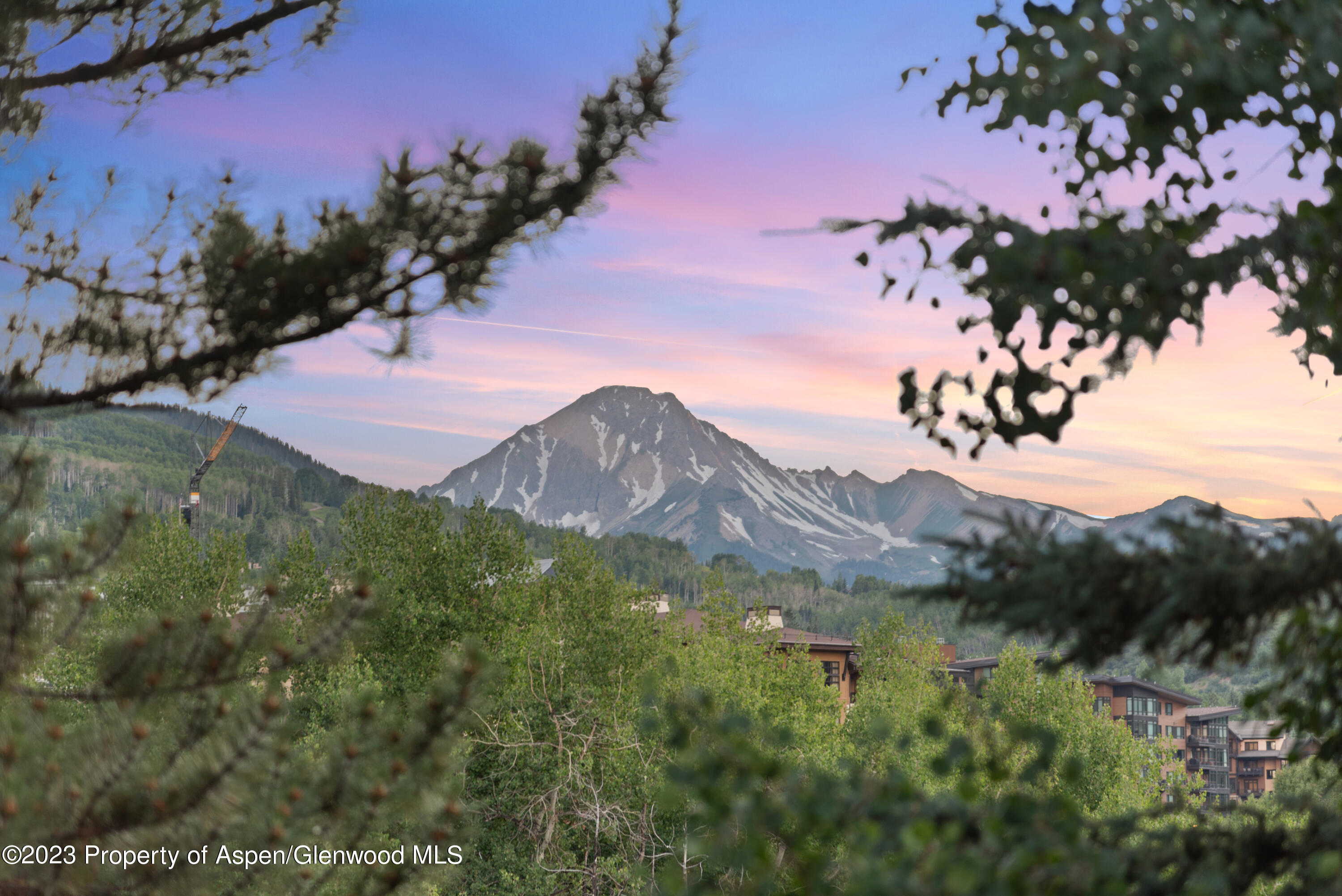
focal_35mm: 120
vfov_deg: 11.4
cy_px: 448
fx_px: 4474
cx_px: 671
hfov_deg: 17.1
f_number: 4
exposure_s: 1/25
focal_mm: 120
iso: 100
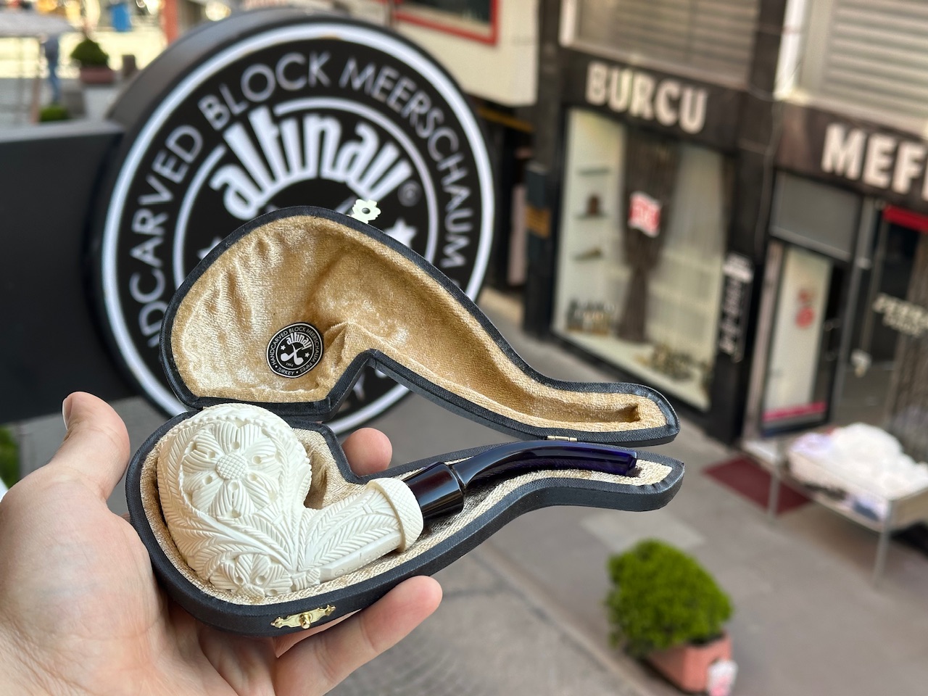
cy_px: 348
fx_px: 1287
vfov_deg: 30.3
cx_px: 464
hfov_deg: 39.7
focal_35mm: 48
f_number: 1.78
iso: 64
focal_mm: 6.86
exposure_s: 1/283
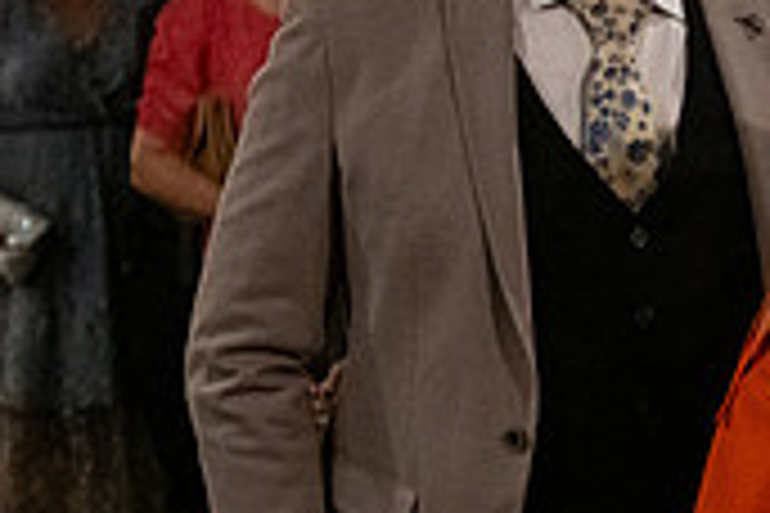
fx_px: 3486
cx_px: 1211
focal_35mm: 163
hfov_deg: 11.9
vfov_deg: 8.4
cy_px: 227
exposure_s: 1/160
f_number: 3.5
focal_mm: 48
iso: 2500
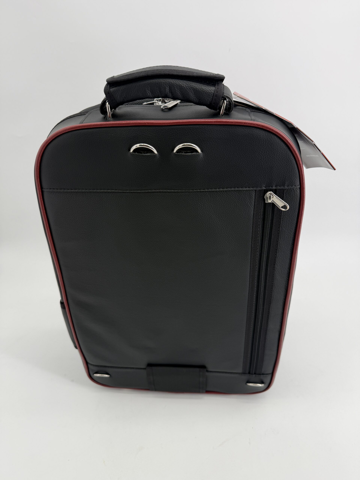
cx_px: 180
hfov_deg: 56.8
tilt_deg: -31.5
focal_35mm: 24
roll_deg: +2.4
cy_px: 240
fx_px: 333
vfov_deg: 71.6
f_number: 1.78
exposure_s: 1/401
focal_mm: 6.76
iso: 80
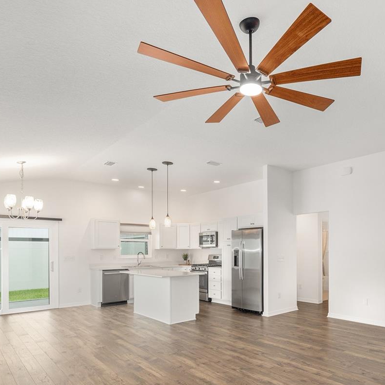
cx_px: 258
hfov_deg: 63.3
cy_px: 251
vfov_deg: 63.7
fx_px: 302
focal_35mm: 24
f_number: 8
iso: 400
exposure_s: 1/25
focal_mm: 14
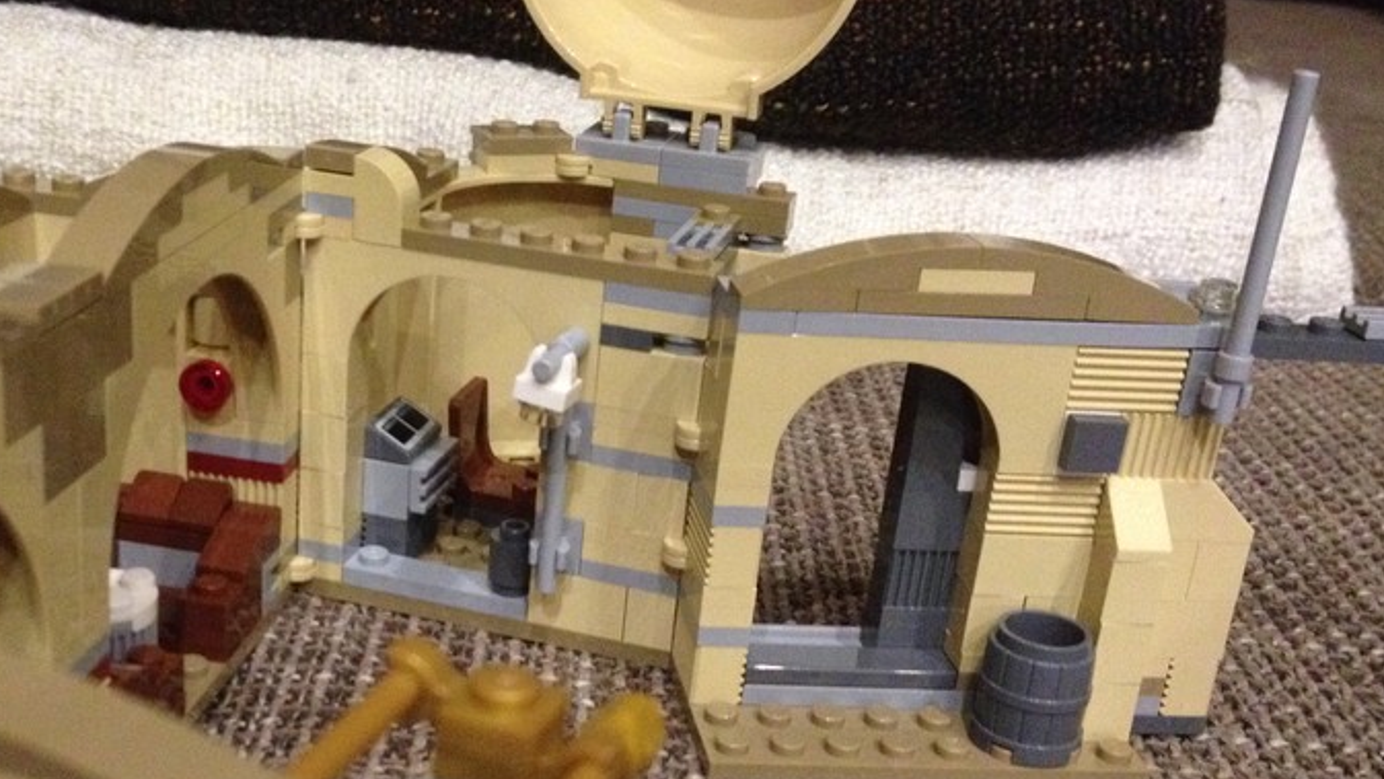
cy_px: 492
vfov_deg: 23.5
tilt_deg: -24.4
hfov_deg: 40.3
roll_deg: -4.5
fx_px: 1872
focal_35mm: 51
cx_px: 520
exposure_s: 1/15
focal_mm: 4.28
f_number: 2.4
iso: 500
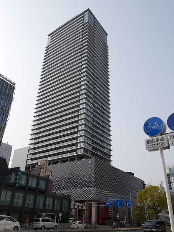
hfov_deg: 46.9
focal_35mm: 30
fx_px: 201
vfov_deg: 59.9
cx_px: 87
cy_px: 116
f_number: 8
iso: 200
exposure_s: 1/400
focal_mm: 15
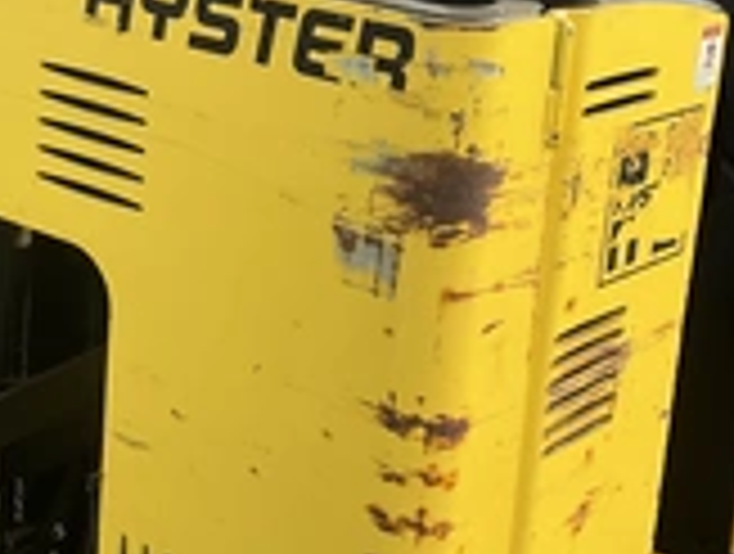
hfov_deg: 27.3
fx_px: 1509
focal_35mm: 71
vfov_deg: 20.5
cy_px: 77
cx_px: 315
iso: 25
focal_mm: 3
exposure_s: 1/869
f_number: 1.8
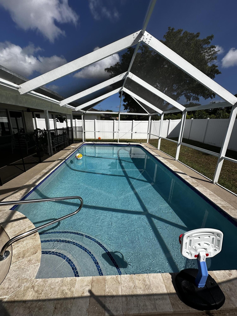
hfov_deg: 85.7
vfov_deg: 102.1
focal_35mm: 14
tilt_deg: -14.4
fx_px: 128
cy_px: 158
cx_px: 118
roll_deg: -2.8
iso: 50
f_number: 2.2
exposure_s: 1/2451
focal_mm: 2.22
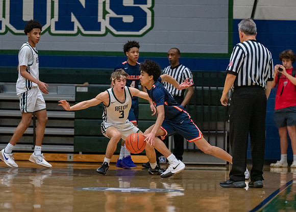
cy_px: 119
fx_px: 2244
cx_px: 131
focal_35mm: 267
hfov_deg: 7.5
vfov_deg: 5.4
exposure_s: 1/1000
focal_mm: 200
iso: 2500
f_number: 2.8
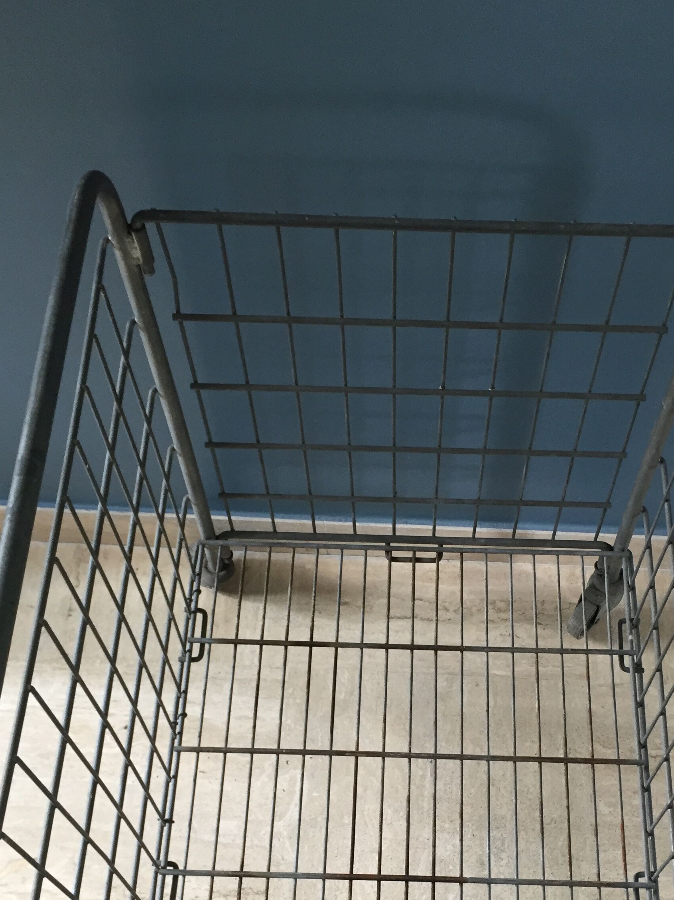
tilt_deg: -66.3
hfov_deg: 34.2
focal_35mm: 42
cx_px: 404
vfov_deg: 43.8
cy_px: 638
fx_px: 1091
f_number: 2.2
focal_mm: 4.15
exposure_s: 1/33
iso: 125
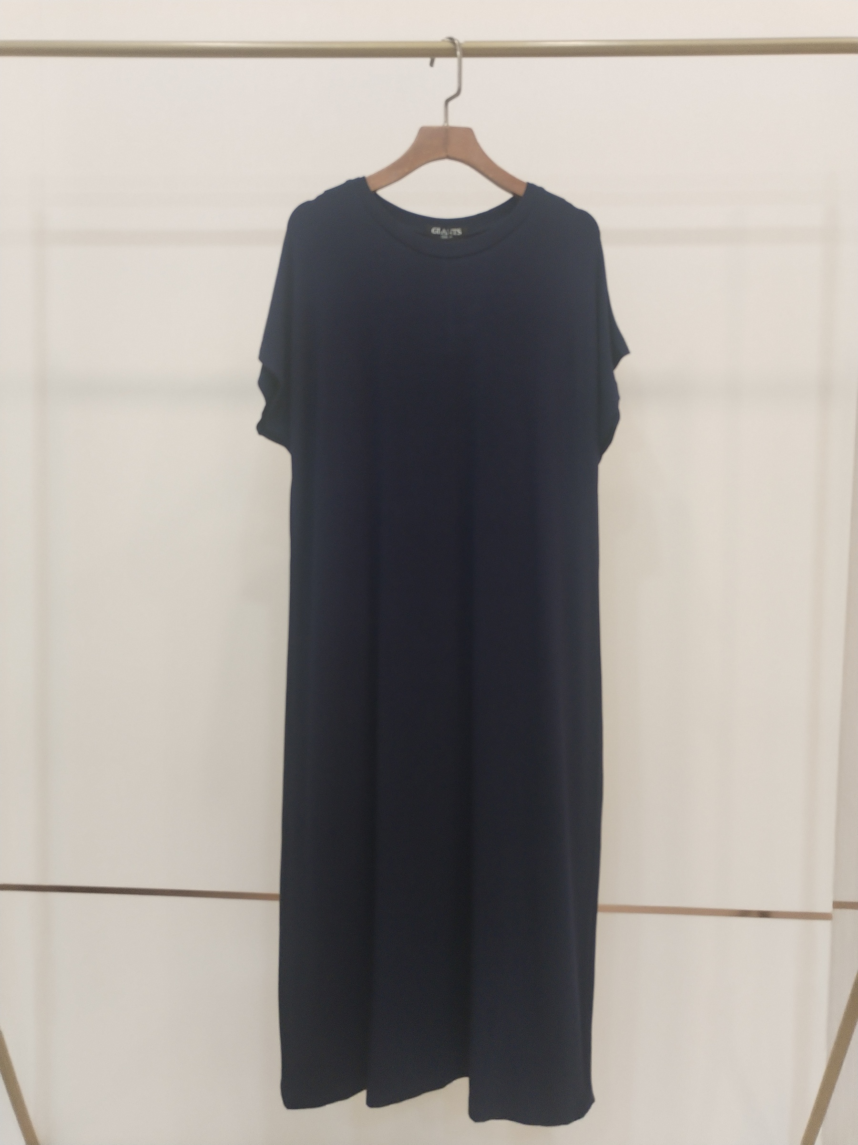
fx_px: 958
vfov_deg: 61.7
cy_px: 572
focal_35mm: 29
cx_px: 429
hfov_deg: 48.2
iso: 339
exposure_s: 1/50
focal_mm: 4.75
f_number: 1.8
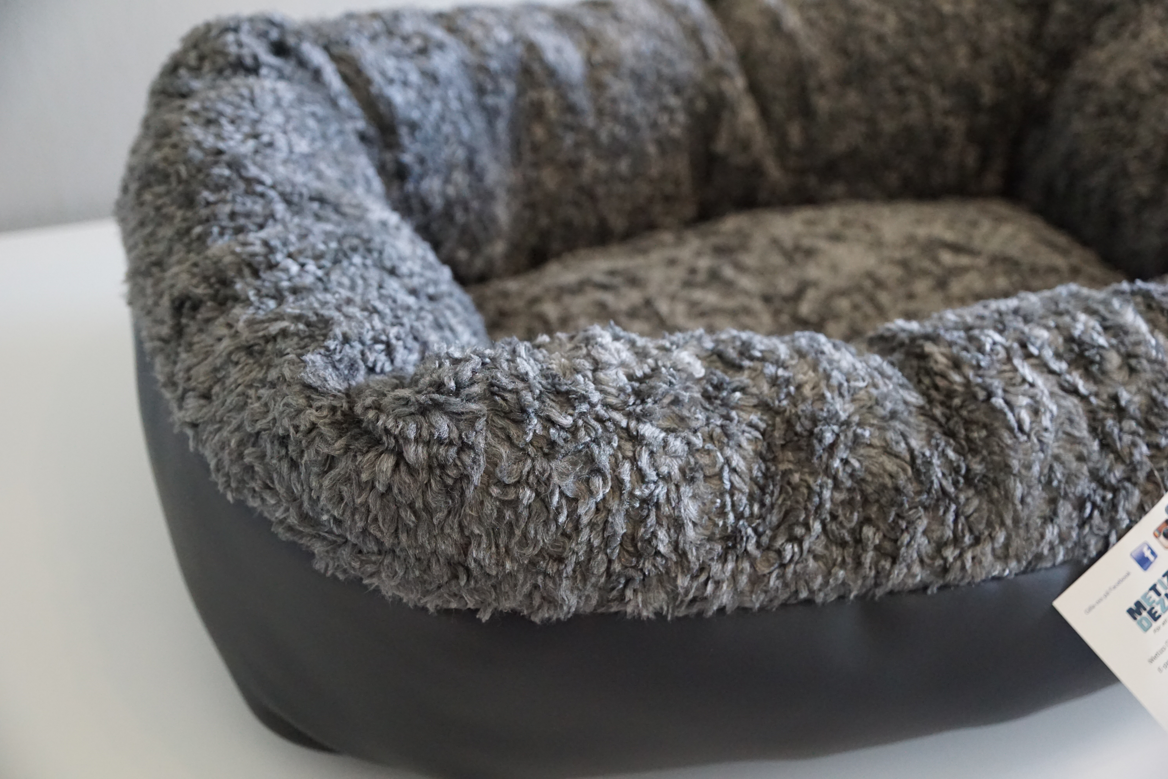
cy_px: 390
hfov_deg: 46.4
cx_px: 584
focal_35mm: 42
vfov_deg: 31.9
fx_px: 1363
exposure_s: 1/160
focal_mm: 28
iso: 3200
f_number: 2.8
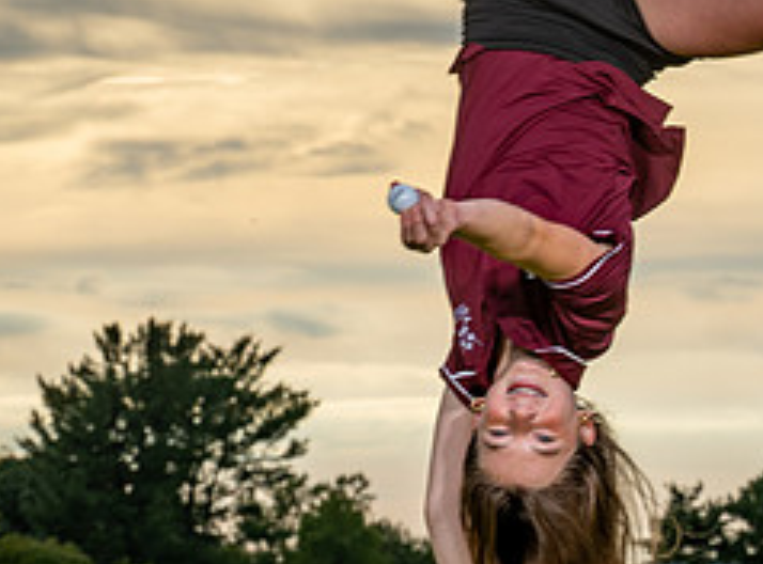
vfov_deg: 5.4
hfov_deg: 7.3
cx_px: 866
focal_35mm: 271
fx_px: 5943
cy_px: 401
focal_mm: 70
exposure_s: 1/320
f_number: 6.3
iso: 80
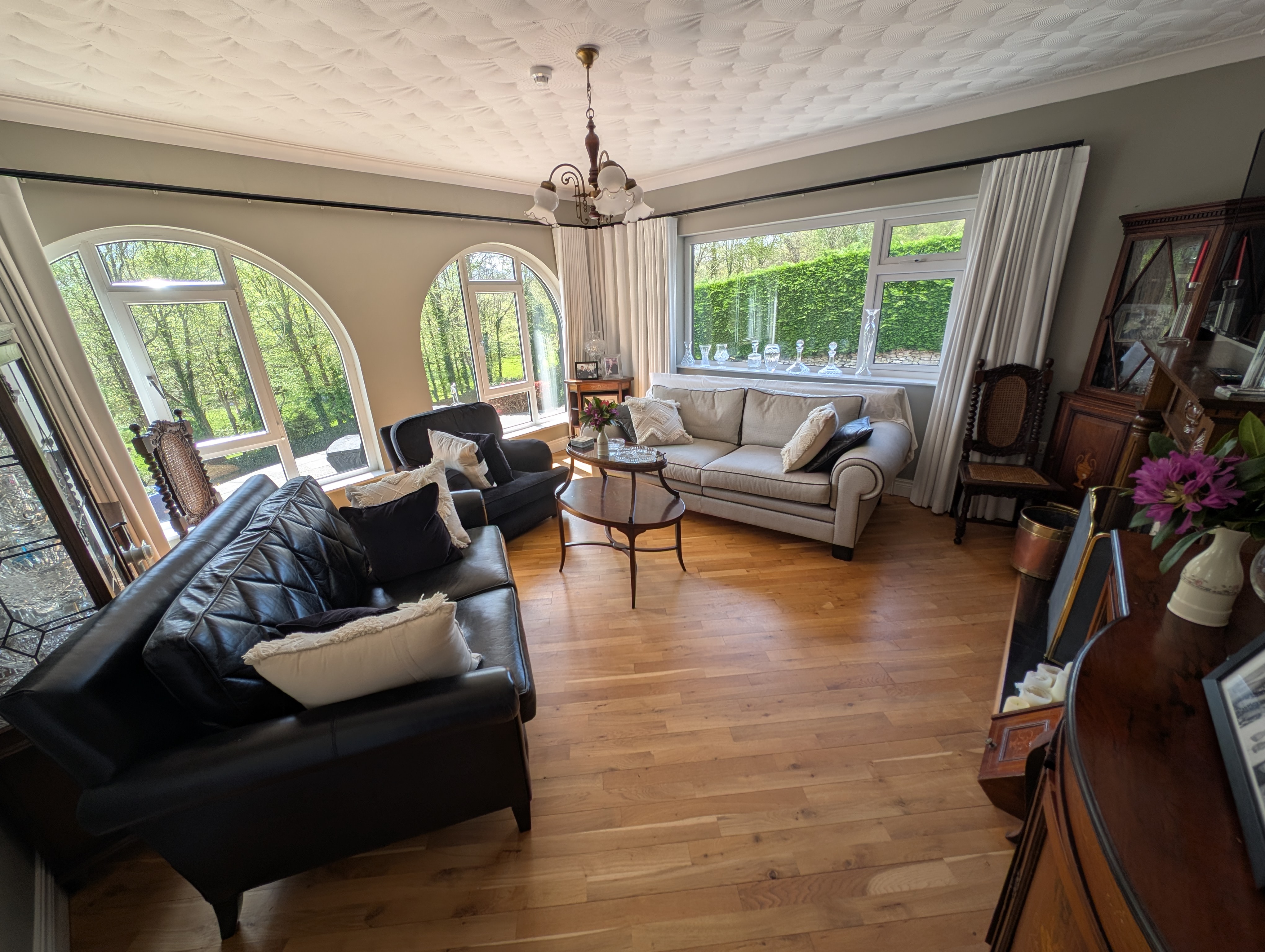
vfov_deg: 94.6
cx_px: 632
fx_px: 439
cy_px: 476
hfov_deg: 110.5
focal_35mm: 12
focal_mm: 2.23
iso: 39
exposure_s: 1/350
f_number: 1.95
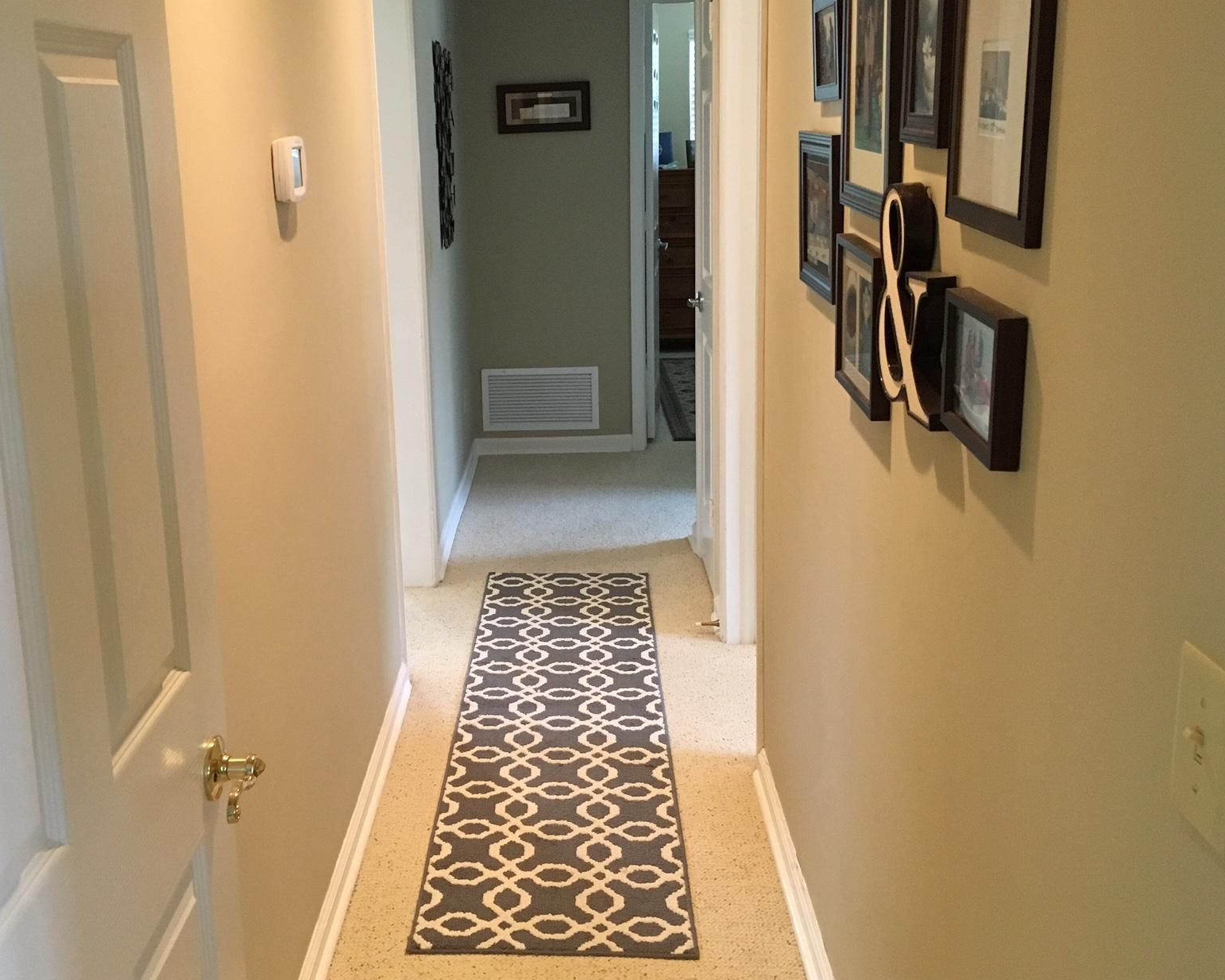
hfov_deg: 48.8
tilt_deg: -11.8
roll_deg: +1.8
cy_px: 442
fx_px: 1342
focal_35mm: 37
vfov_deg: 40.1
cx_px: 503
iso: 200
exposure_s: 1/30
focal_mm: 4.15
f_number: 2.2
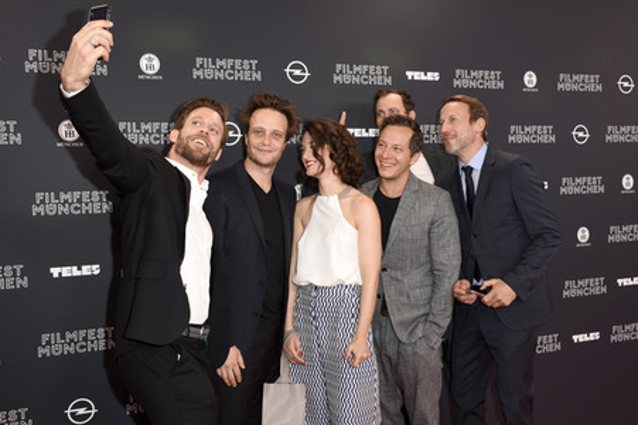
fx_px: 638
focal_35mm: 36
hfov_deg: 53.2
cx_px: 319
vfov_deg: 36.8
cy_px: 212
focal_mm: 24
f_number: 6.3
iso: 400
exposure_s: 1/100
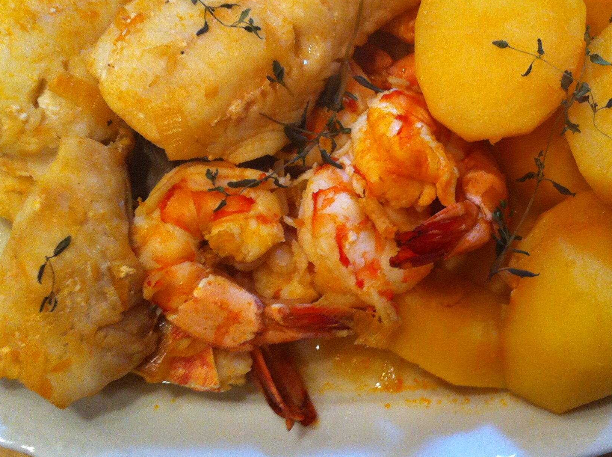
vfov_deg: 26.3
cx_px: 389
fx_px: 971
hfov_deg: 34.8
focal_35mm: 55
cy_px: 139
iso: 160
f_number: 2.8
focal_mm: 3.85
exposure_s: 1/15
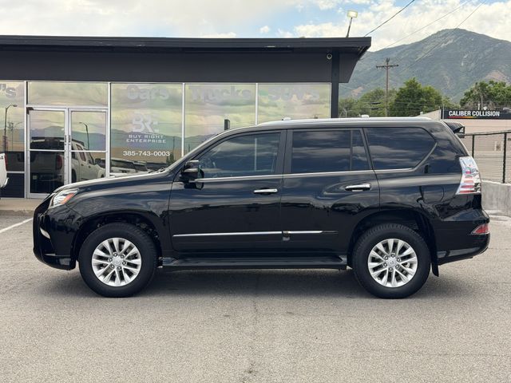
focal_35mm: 48
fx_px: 709
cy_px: 192
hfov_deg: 39.7
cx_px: 256
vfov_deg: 30.3
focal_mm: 6.76
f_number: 1.78
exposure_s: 1/975
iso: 100
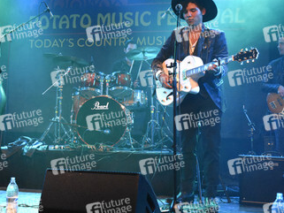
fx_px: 449
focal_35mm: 55
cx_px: 85
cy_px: 98
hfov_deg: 34.6
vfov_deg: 26.7
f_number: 6.3
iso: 6400
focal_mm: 27
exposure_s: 1/160
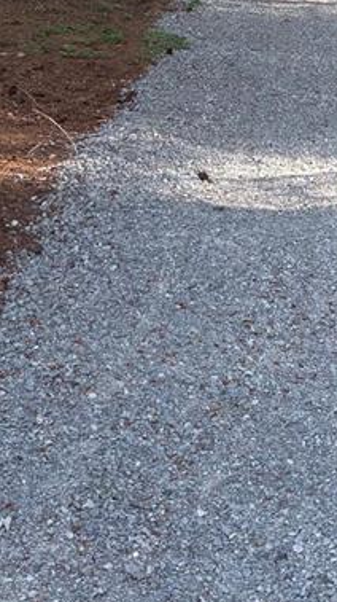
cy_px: -76
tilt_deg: -4.7
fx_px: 1433
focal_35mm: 90
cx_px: 358
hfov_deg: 13.2
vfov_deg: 22.2
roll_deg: -0.4
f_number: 1.6
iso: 64
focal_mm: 5.96
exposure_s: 1/409
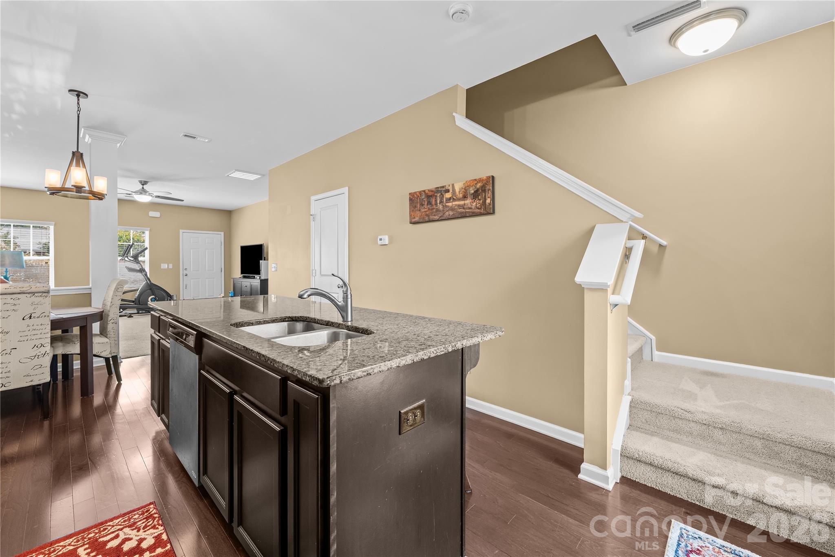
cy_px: 278
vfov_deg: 81.2
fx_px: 325
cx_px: 418
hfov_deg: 104.3
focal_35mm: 14
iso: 400
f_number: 8
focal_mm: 14
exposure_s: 1/1.25
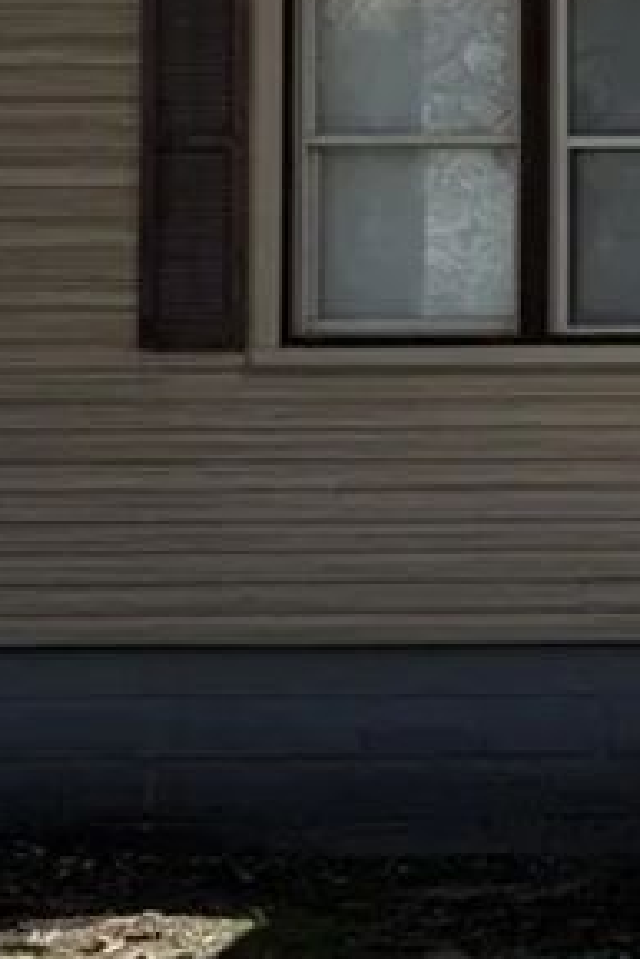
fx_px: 3143
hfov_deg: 10.4
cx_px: 1416
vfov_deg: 17.3
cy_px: 330
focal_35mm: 118
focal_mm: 6.76
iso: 80
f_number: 1.78
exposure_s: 1/3425
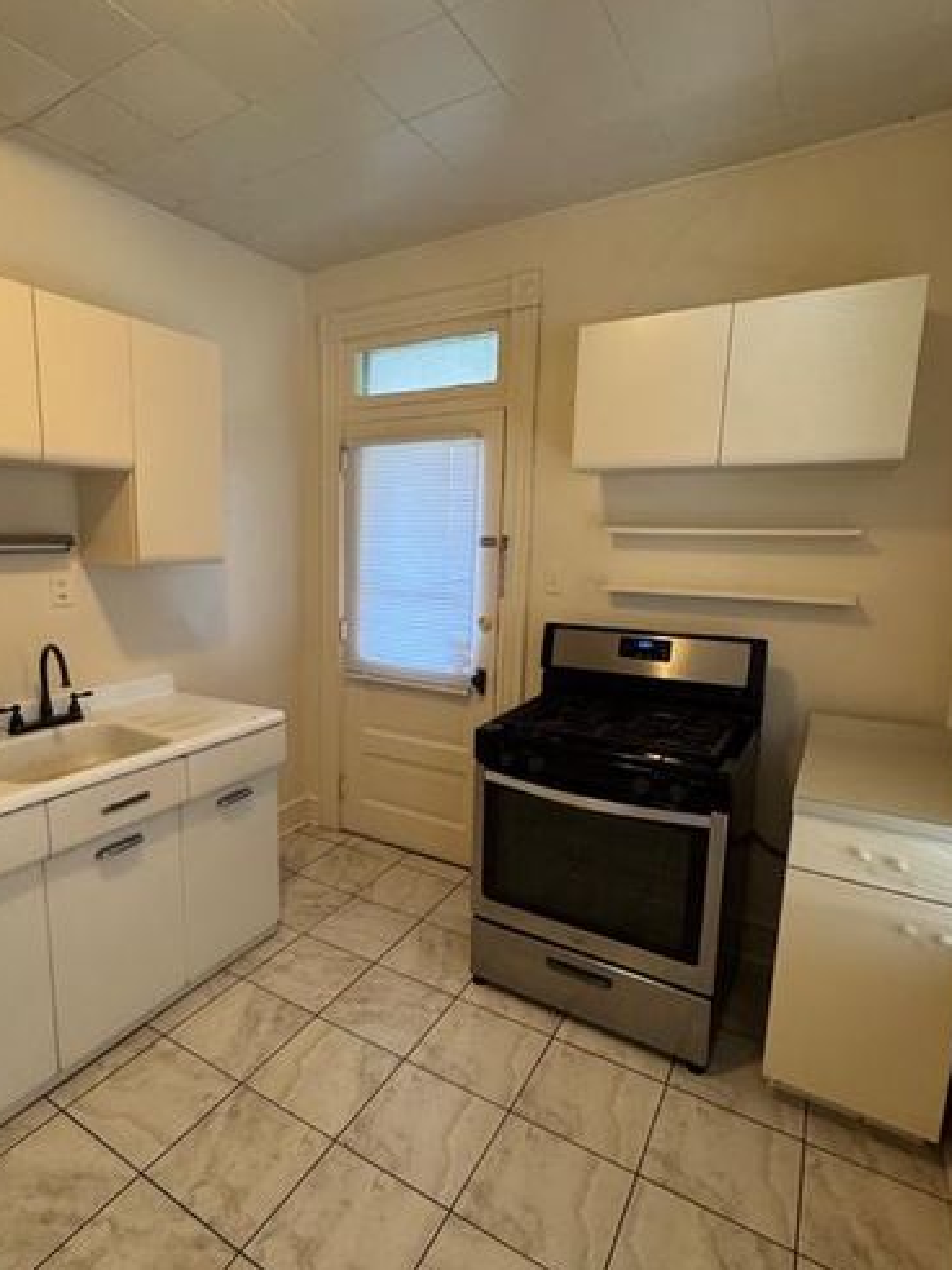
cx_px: 385
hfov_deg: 68.0
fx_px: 697
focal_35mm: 19
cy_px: 648
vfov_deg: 84.7
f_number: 2.2
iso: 320
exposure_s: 1/60
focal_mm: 2.22
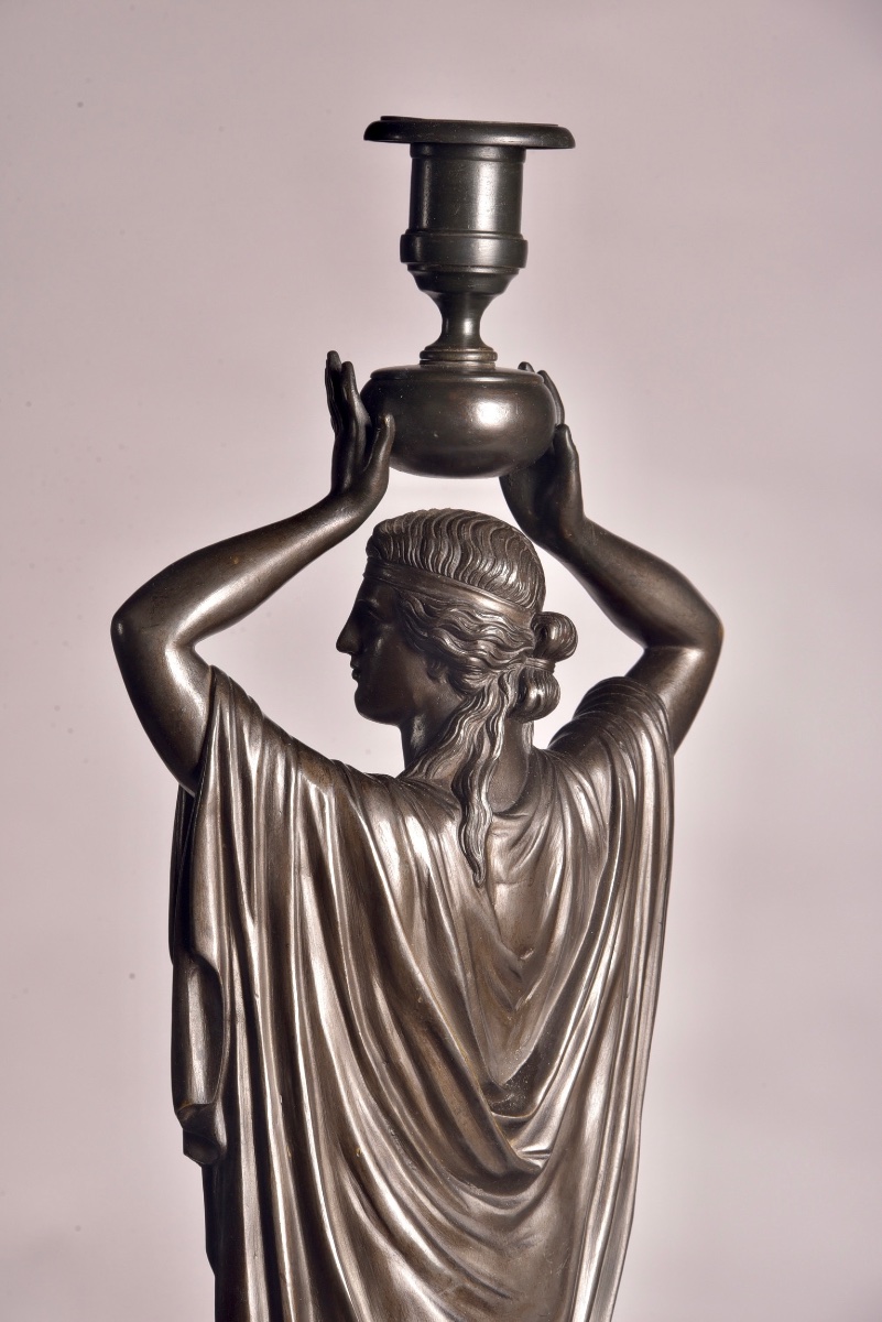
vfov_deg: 6.9
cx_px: 441
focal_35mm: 300
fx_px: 11015
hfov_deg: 4.6
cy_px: 661
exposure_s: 1/125
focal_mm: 300
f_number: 16
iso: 400
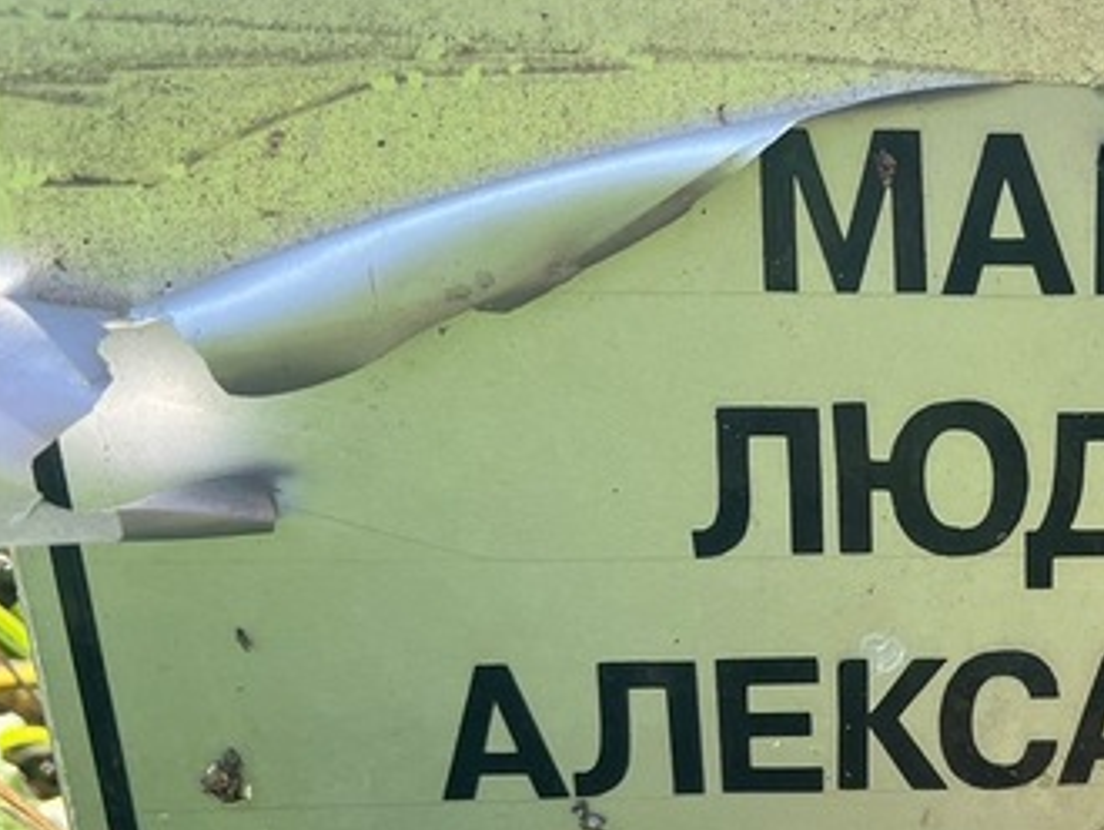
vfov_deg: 23.2
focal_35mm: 63
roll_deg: -4.4
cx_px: 1298
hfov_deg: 27.3
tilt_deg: -17.4
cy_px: 532
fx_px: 2011
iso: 50
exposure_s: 1/763
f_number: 1.5
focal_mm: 5.7
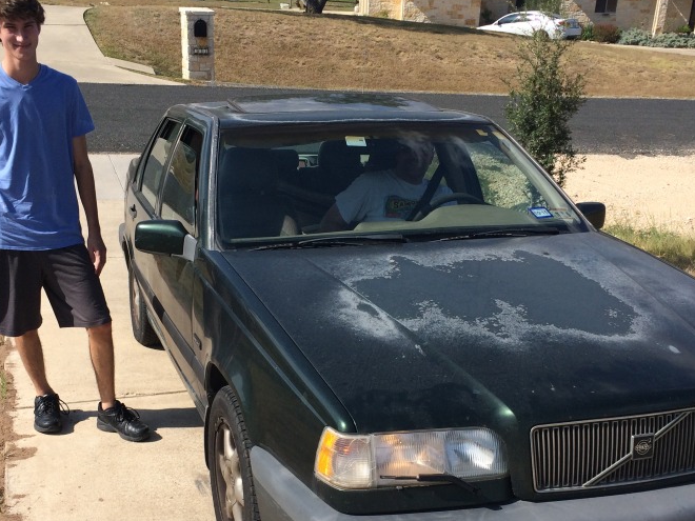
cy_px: 321
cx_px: 330
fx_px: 903
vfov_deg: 32.1
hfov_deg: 42.1
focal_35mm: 45
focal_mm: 4.15
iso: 32
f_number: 2.2
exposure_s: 1/2564
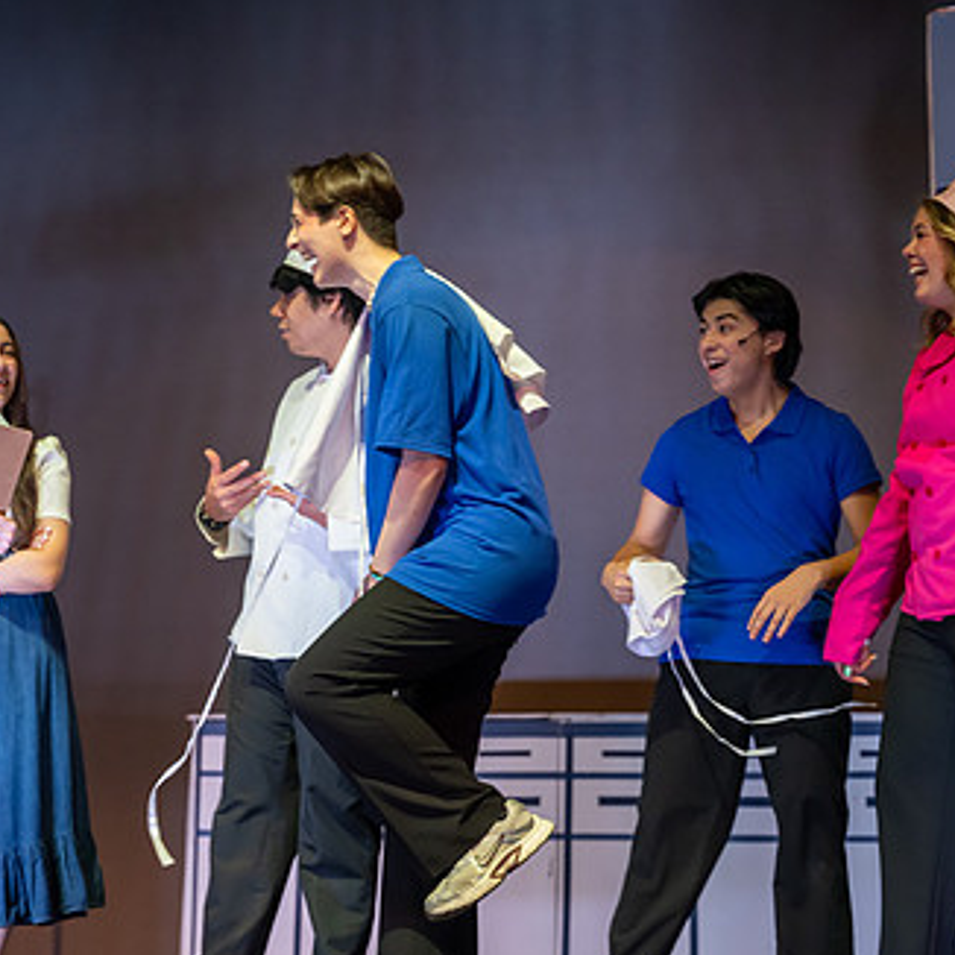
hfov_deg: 13.5
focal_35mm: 129
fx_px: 4026
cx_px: 274
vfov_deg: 13.5
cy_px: 428
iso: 1400
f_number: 2.8
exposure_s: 1/320
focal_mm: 77
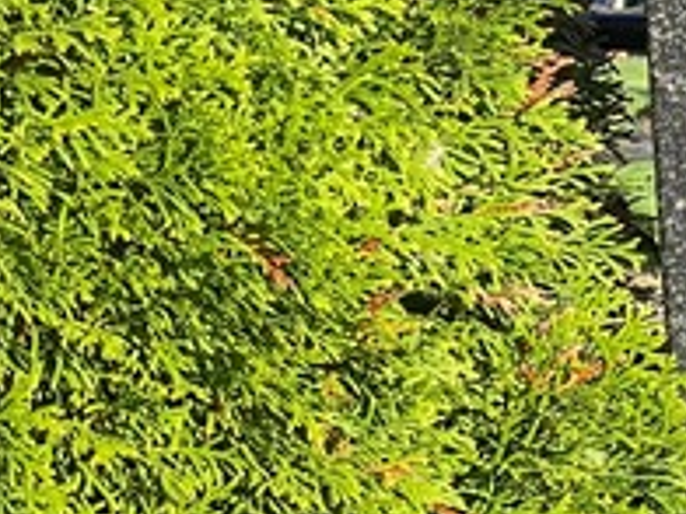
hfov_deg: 8.8
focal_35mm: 212
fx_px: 4201
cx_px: 1368
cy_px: -63
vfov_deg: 7.0
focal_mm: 6
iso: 20
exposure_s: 1/695
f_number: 2
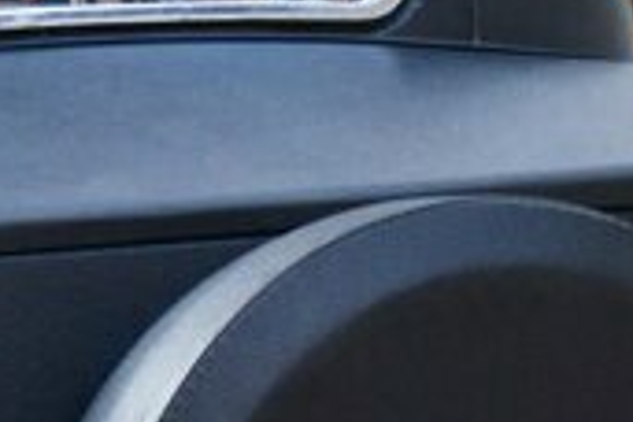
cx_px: -489
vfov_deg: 3.4
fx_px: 7050
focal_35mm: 401
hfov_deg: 5.1
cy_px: 363
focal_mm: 38
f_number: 4.2
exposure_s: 1/125
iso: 900
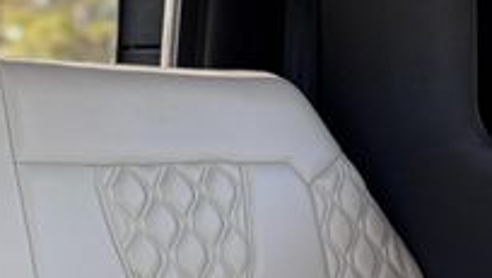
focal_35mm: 111
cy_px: 160
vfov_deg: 10.9
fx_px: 1449
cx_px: -11
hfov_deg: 18.7
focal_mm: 6.76
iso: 100
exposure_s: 1/121
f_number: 1.78
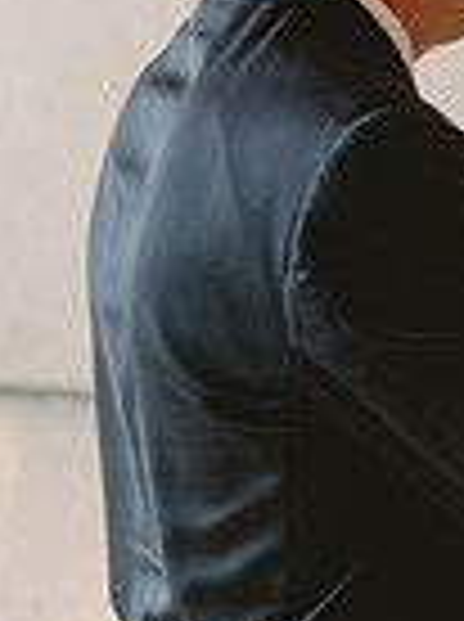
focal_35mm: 267
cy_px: 621
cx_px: 664
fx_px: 4787
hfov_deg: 5.5
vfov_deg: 7.4
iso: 80
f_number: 2.5
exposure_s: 1/100
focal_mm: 85
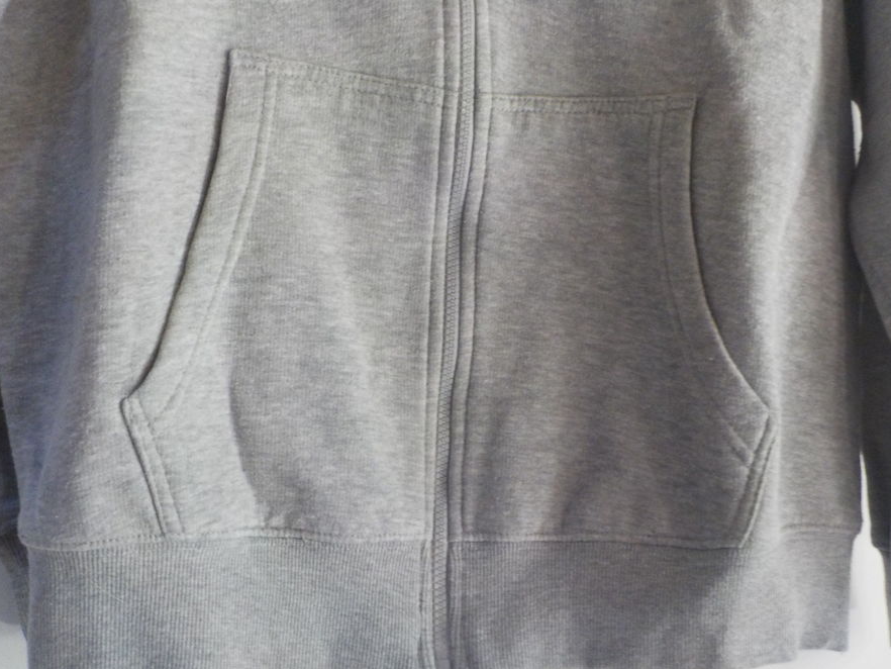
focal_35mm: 34
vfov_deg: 41.8
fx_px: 875
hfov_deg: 53.9
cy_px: 339
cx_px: 451
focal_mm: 4.1
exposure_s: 1/30
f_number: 3.3
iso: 400
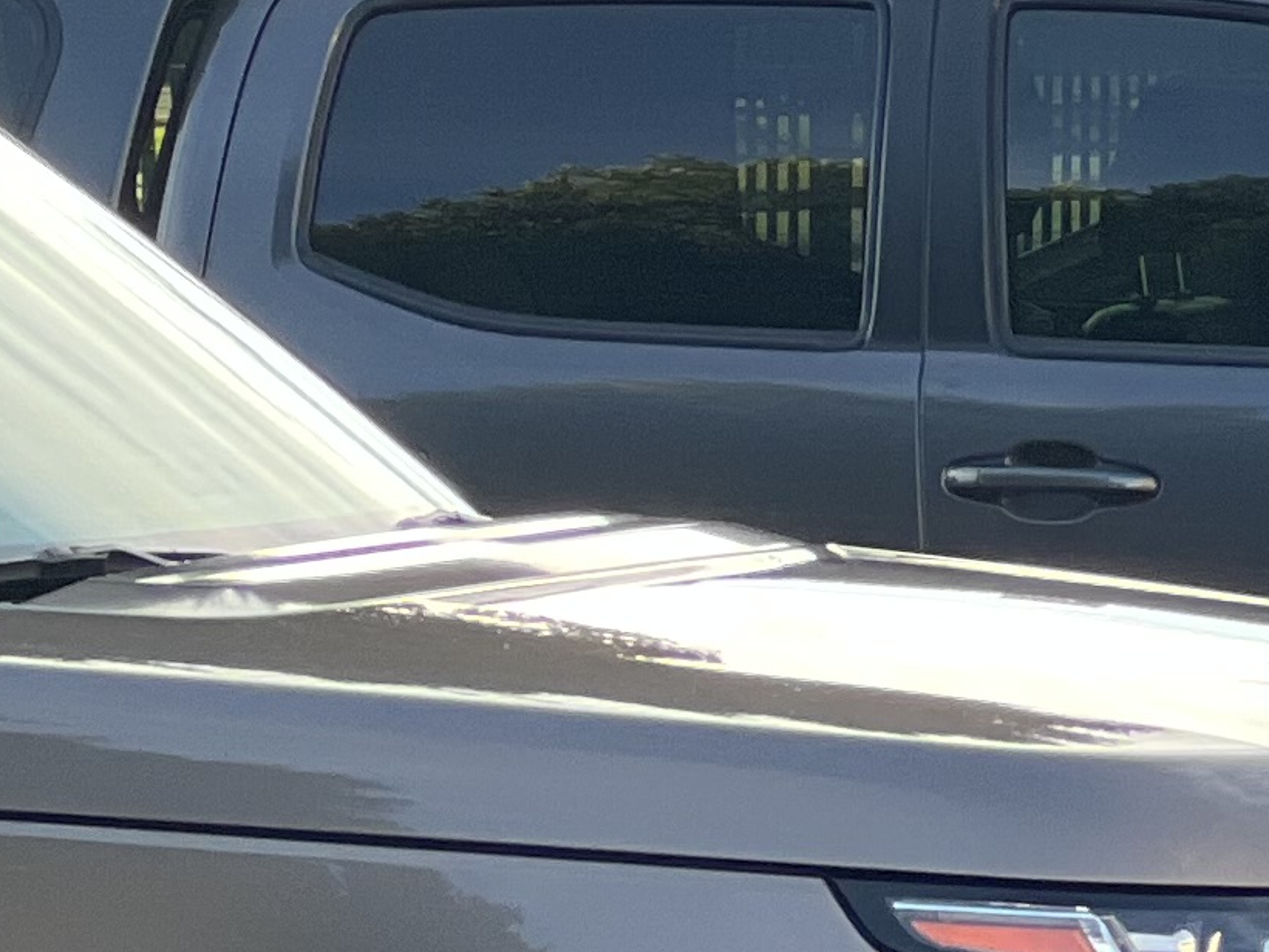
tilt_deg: -1.9
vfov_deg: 3.9
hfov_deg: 5.2
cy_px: 603
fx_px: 13859
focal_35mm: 378
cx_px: -760
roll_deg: -0.8
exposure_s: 1/121
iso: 64
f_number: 2.8
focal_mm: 9
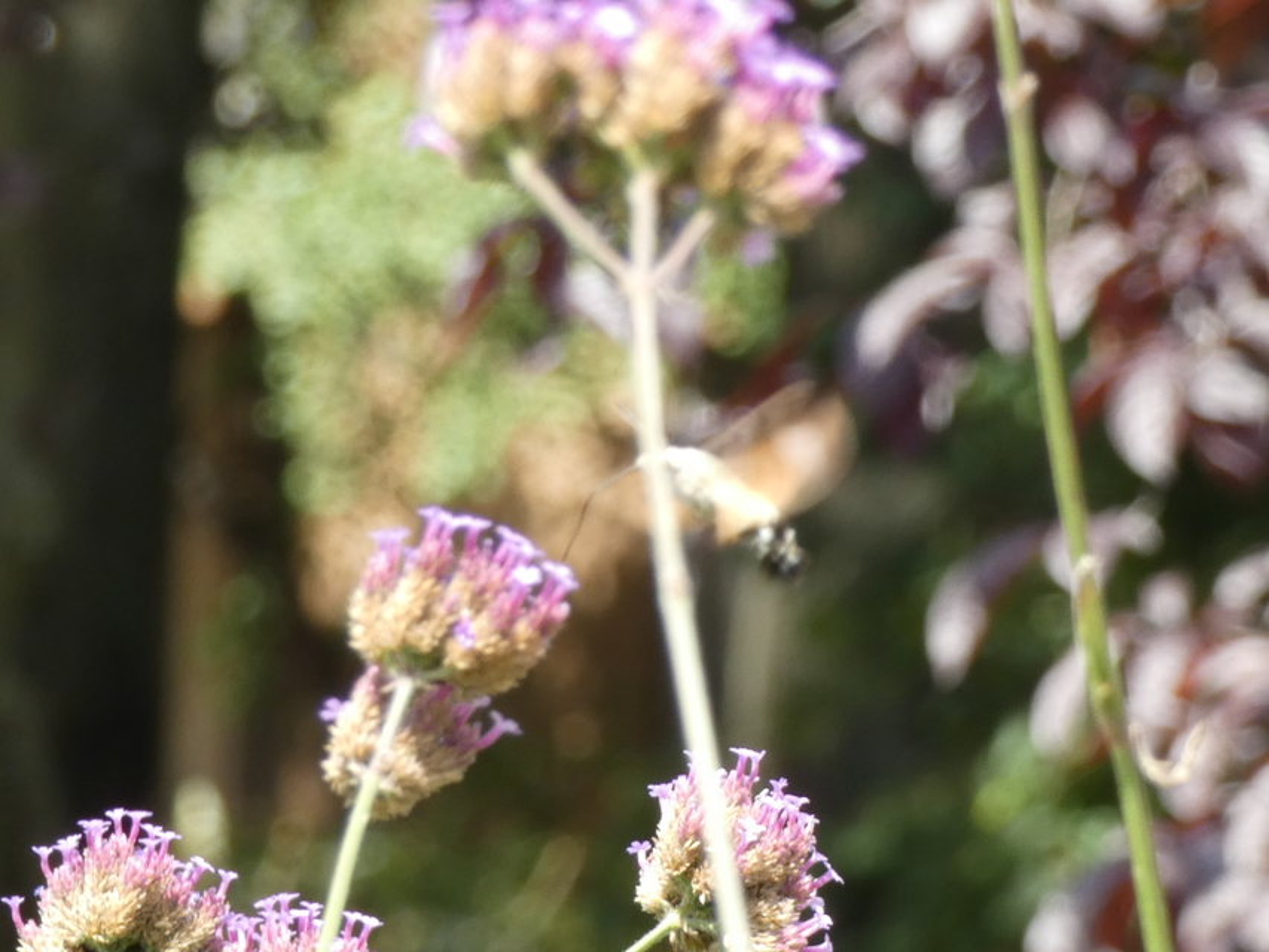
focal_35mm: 266
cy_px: 476
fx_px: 9753
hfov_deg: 7.4
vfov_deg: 5.6
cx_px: 634
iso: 160
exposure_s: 1/80
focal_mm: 47.6
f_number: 5.5
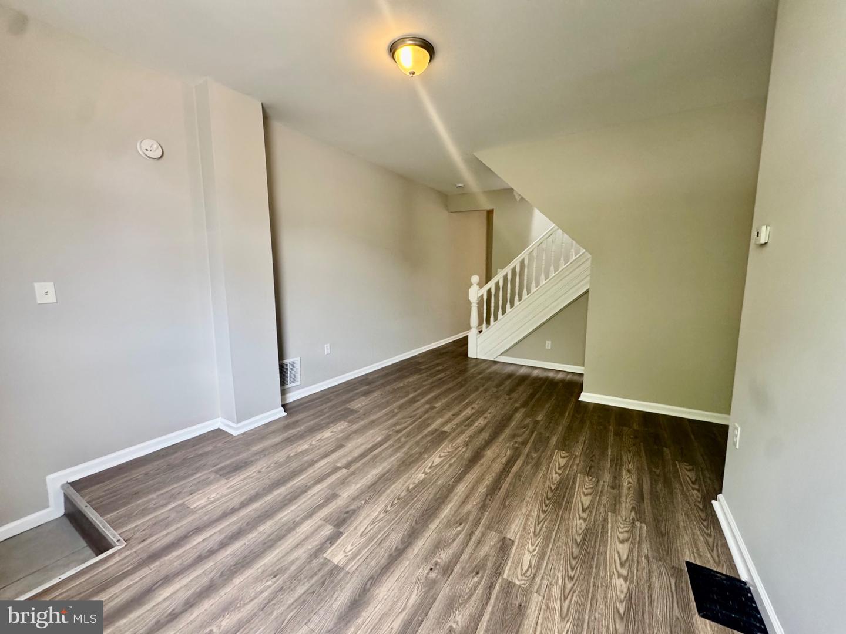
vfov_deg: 85.7
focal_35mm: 14
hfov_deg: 102.1
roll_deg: -0.4
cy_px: 317
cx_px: 423
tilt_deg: -8.4
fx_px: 342
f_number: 2.2
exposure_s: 1/120
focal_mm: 2.22
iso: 320
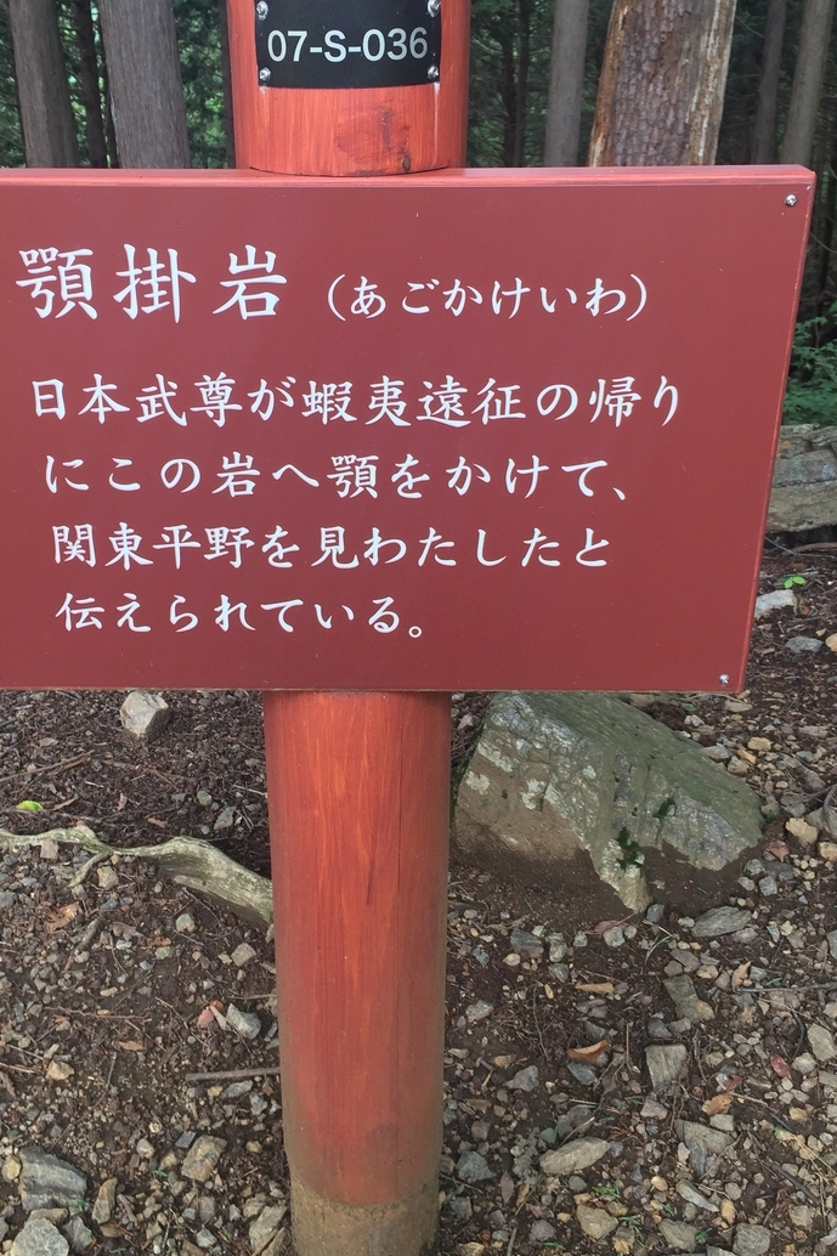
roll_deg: +0.4
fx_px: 1221
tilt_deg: -27.0
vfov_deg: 54.3
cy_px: 549
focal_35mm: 35
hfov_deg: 37.8
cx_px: 362
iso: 32
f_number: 2.2
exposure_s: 1/40
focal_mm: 4.15
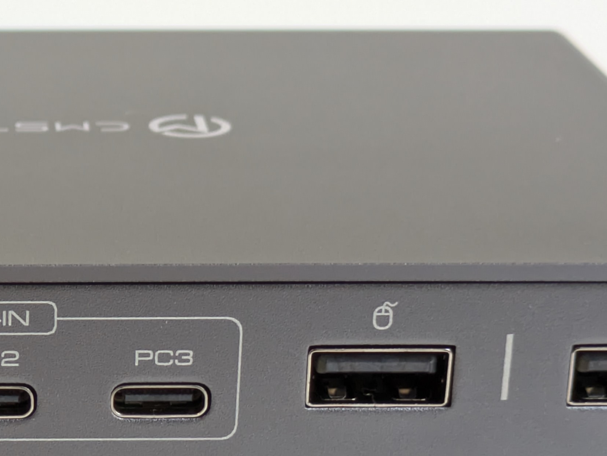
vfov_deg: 10.3
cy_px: 540
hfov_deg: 13.7
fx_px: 2491
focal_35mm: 142
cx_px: -2
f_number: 1.89
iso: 331
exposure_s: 1/50
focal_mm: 5.43
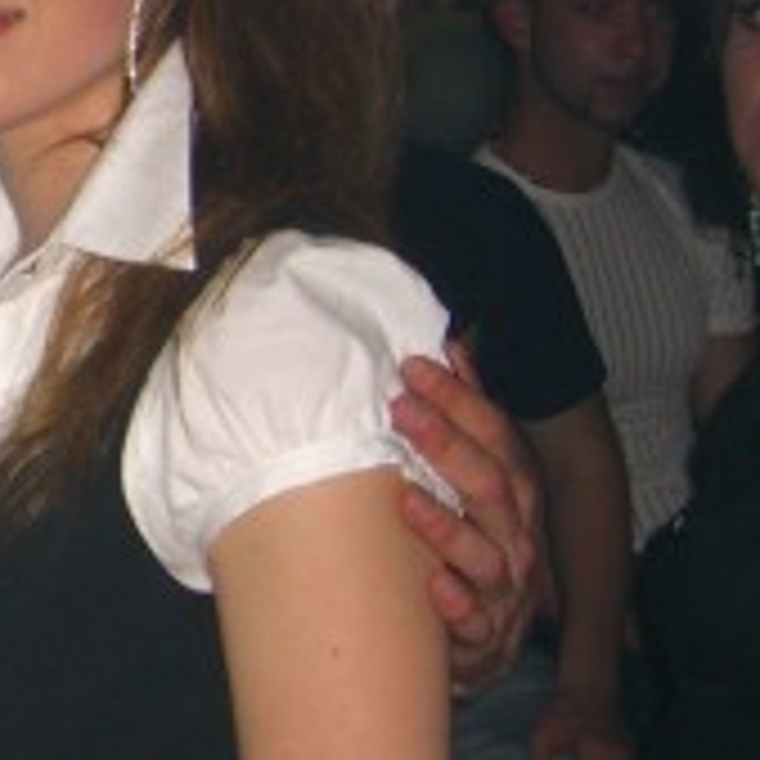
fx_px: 3577
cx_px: -508
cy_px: 171
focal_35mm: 144
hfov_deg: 11.4
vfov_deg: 12.1
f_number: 3.1
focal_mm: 9.5
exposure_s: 1/60
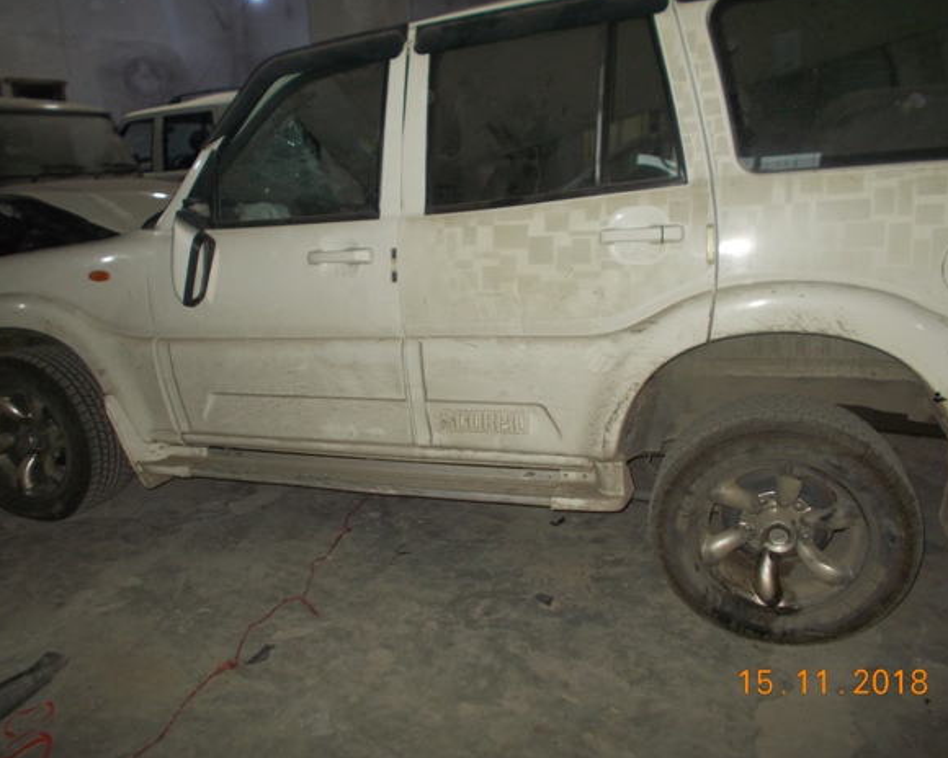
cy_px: 382
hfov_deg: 62.2
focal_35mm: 28
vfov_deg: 51.5
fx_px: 786
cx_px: 458
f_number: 3.2
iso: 200
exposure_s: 1/25
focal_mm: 4.6
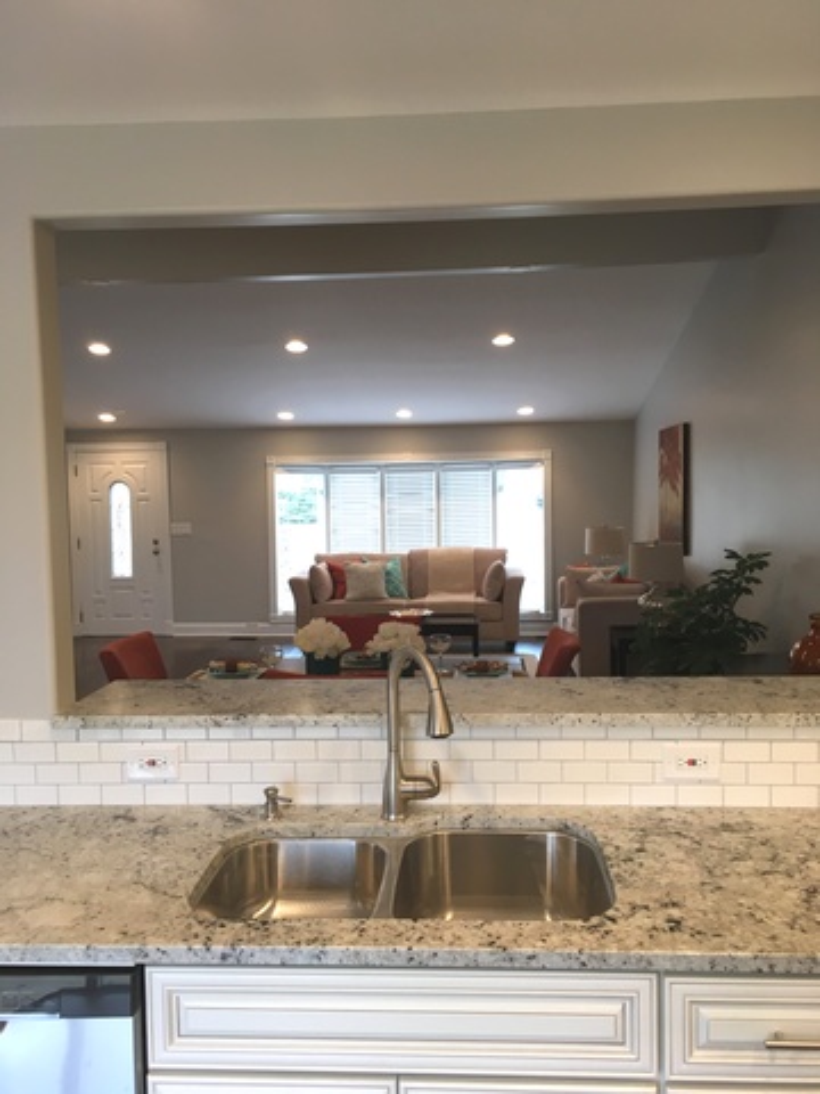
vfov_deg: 61.7
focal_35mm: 29
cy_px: 547
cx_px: 410
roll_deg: +2.5
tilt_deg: -5.0
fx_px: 916
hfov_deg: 48.2
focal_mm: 4.15
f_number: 2.2
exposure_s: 1/30
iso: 50
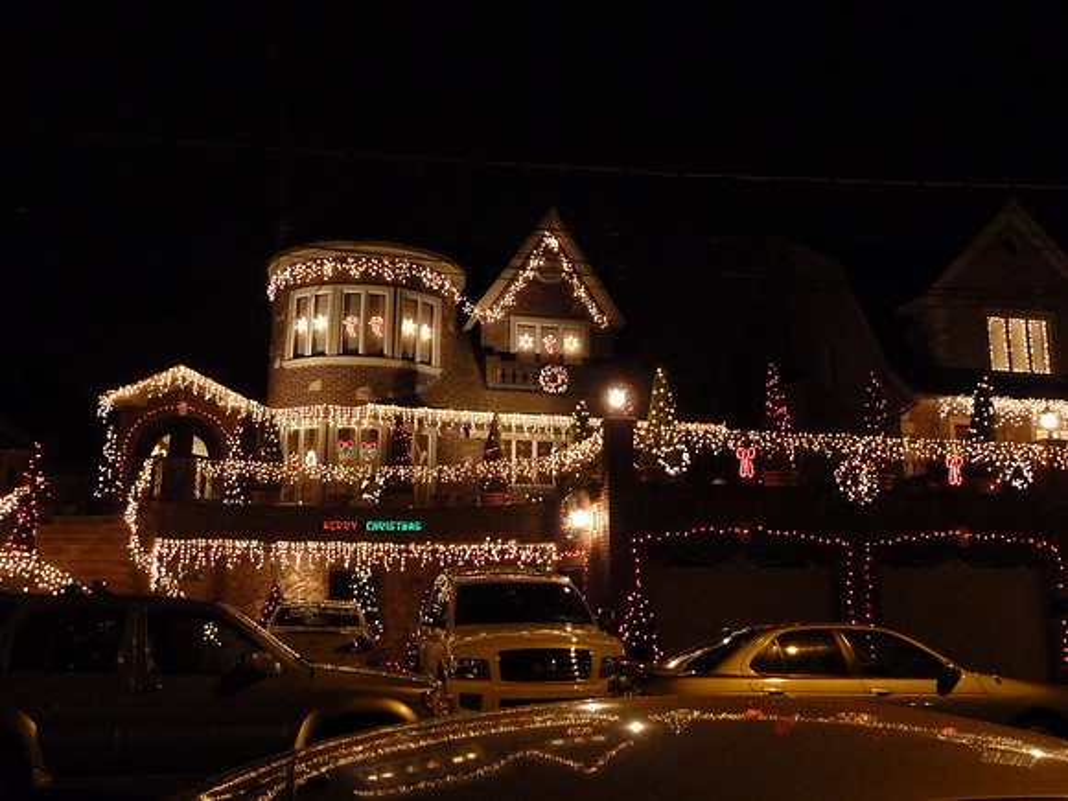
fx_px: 987
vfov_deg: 44.2
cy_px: 400
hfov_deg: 56.8
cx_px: 534
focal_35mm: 32
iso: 800
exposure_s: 1/13
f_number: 3.5
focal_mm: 5.3
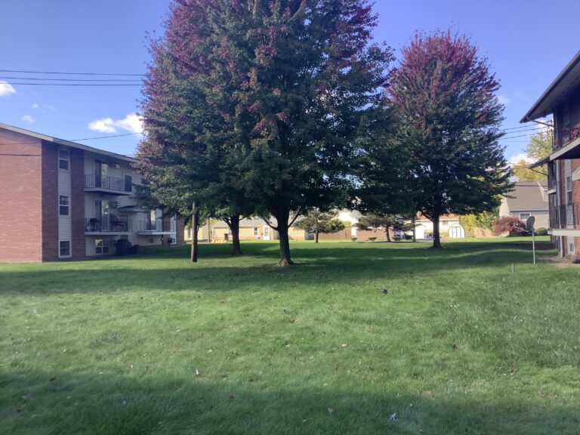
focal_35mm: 31
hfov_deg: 58.4
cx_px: 290
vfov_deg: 45.4
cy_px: 218
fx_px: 519
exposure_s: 1/132
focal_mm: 3.3
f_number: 2.4
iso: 25
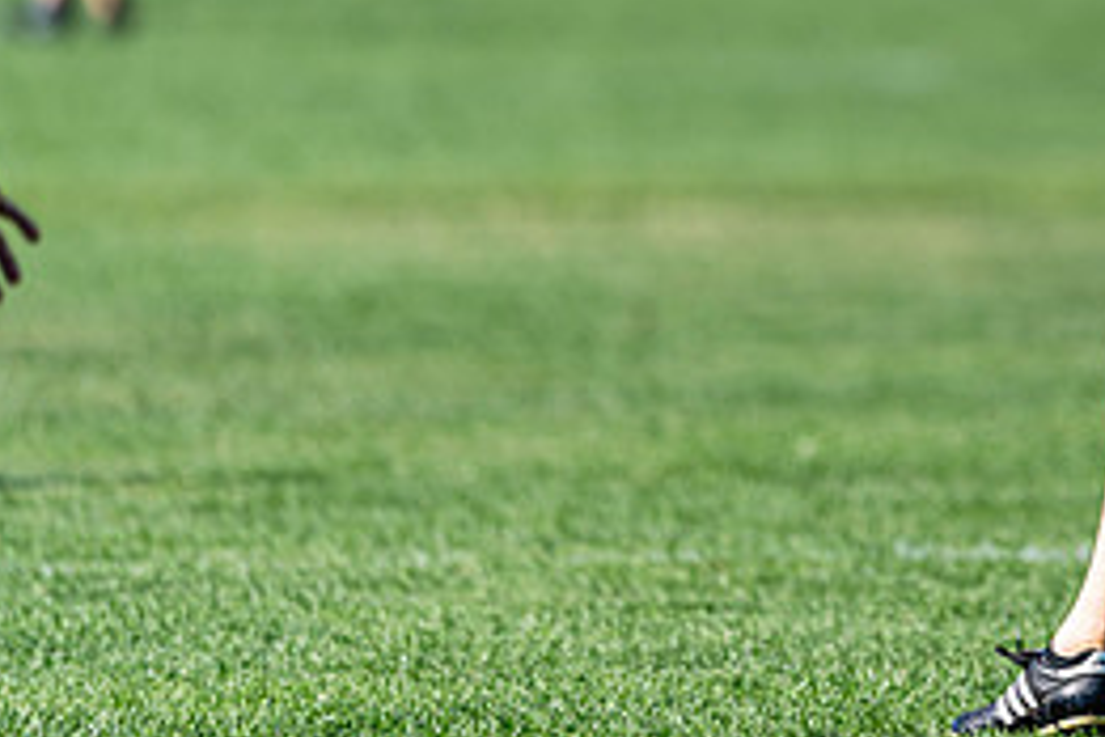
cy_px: 66
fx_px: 27255
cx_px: 1173
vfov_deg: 1.5
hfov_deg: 2.3
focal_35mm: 888
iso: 100
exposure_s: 1/1600
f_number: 2.8
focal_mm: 400
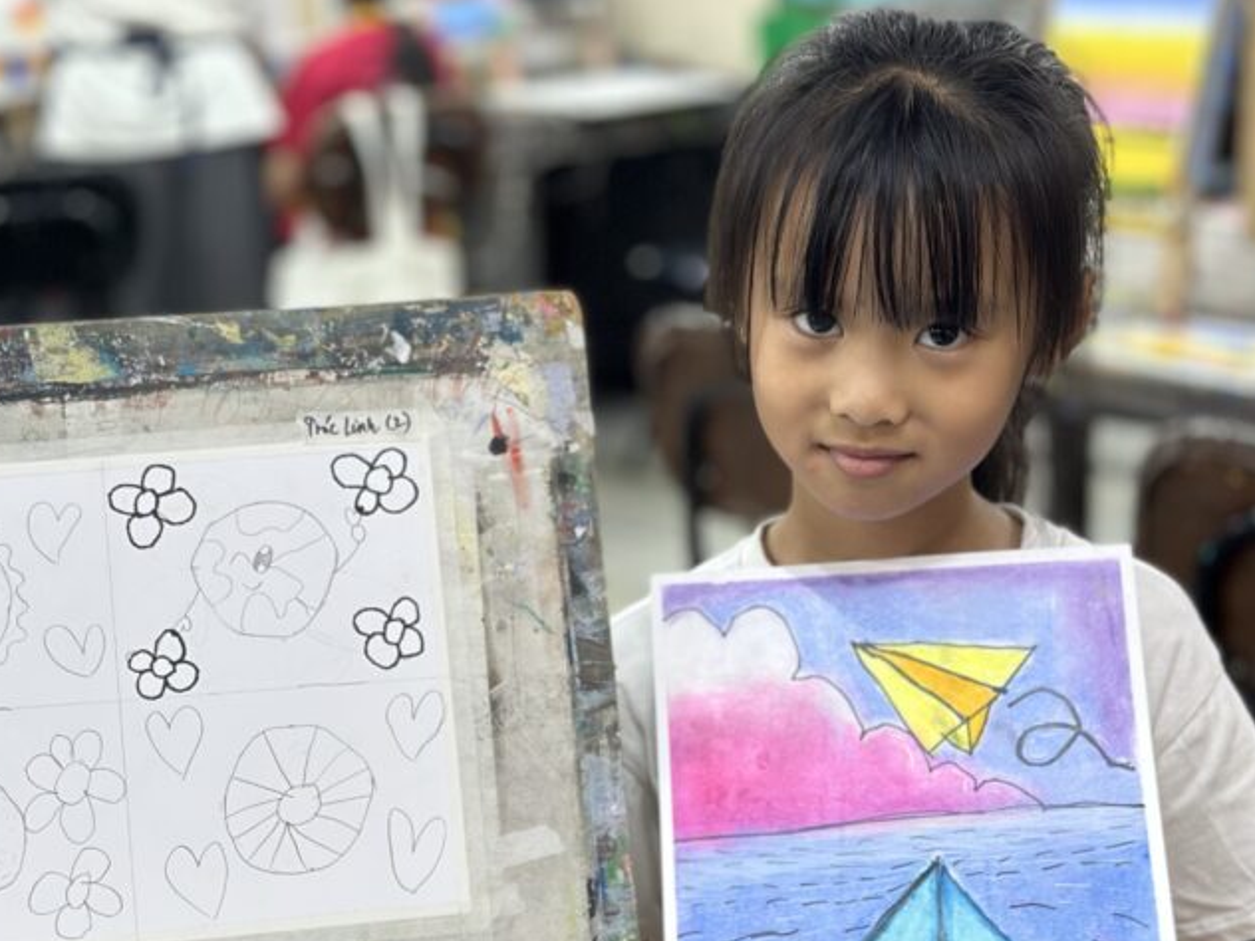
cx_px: 425
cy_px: 611
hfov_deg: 25.5
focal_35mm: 76
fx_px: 2755
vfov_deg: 19.3
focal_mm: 6.86
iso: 80
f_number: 1.78
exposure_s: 1/50
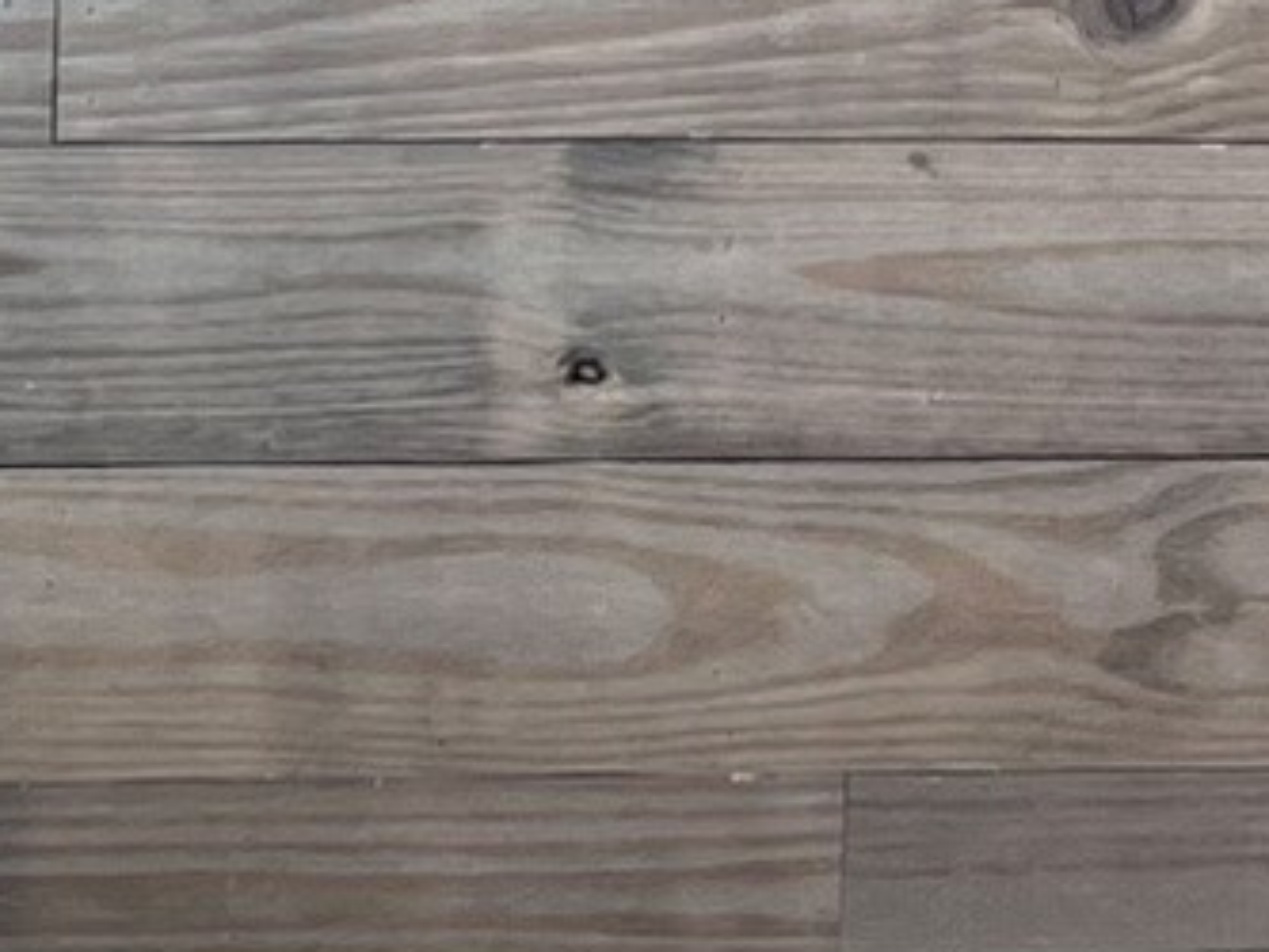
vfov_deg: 8.8
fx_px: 5868
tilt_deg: -9.2
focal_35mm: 160
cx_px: 1048
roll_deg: -1.5
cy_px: -944
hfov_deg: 12.3
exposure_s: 1/120
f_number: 1.5
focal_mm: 5.7
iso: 40
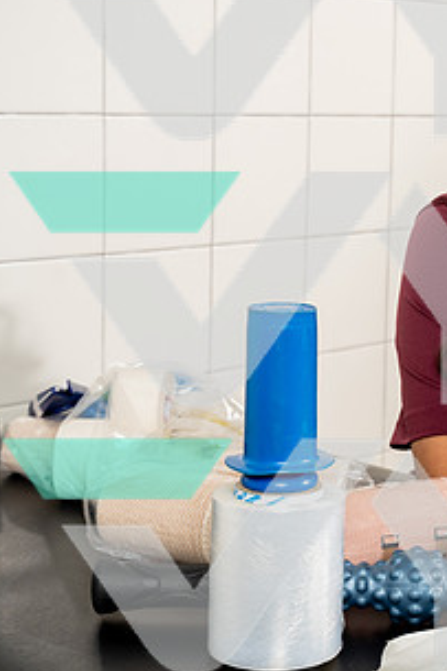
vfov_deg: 25.4
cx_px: 570
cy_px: 289
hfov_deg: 16.2
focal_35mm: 80
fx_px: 1492
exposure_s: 1/250
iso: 250
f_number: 6.3
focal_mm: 42
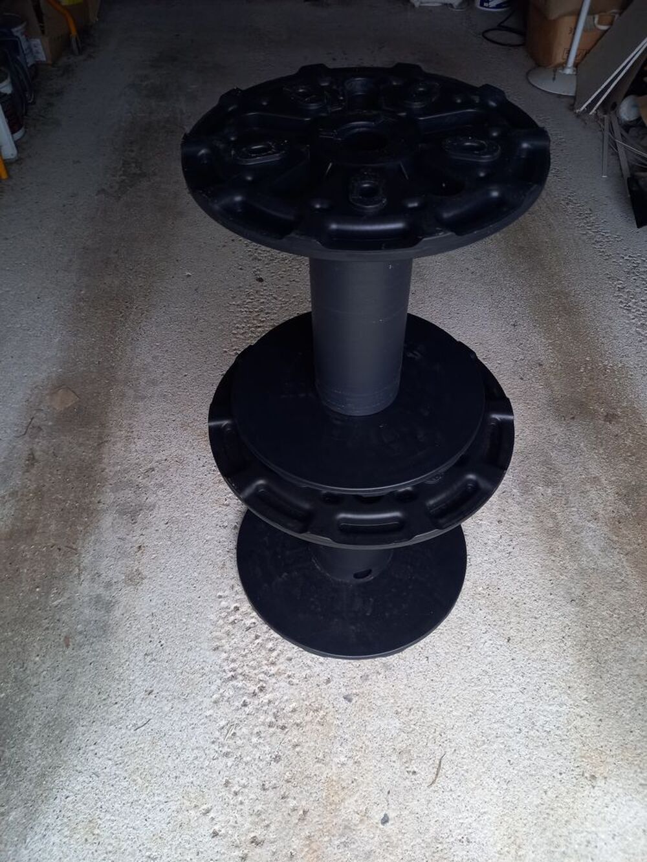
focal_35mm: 25
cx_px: 324
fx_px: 623
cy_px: 431
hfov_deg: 54.9
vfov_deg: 69.4
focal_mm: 4.65
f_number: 1.8
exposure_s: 1/50
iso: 250
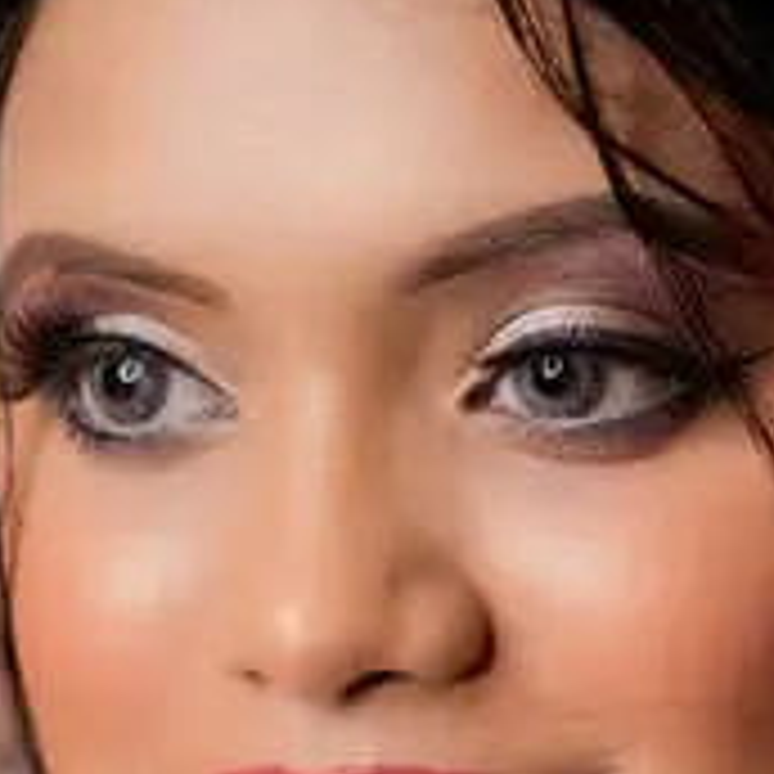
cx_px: 538
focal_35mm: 206
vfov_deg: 8.4
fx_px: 5211
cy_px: 850
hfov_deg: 8.5
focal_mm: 35
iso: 125
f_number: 1.6
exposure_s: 1/160
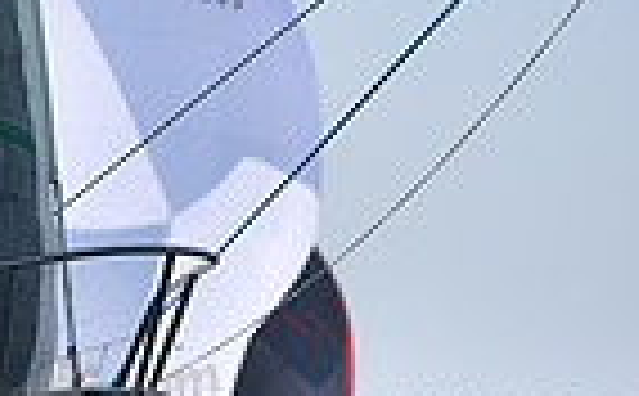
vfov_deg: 3.5
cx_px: -644
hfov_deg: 5.5
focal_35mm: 376
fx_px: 6532
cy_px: 272
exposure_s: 1/1250
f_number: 4
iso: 250
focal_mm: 90
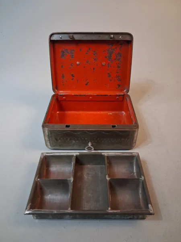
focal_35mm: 27
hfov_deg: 51.4
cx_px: 90
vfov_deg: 65.3
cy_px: 121
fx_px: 188
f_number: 1.8
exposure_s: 1/33
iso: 400
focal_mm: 4
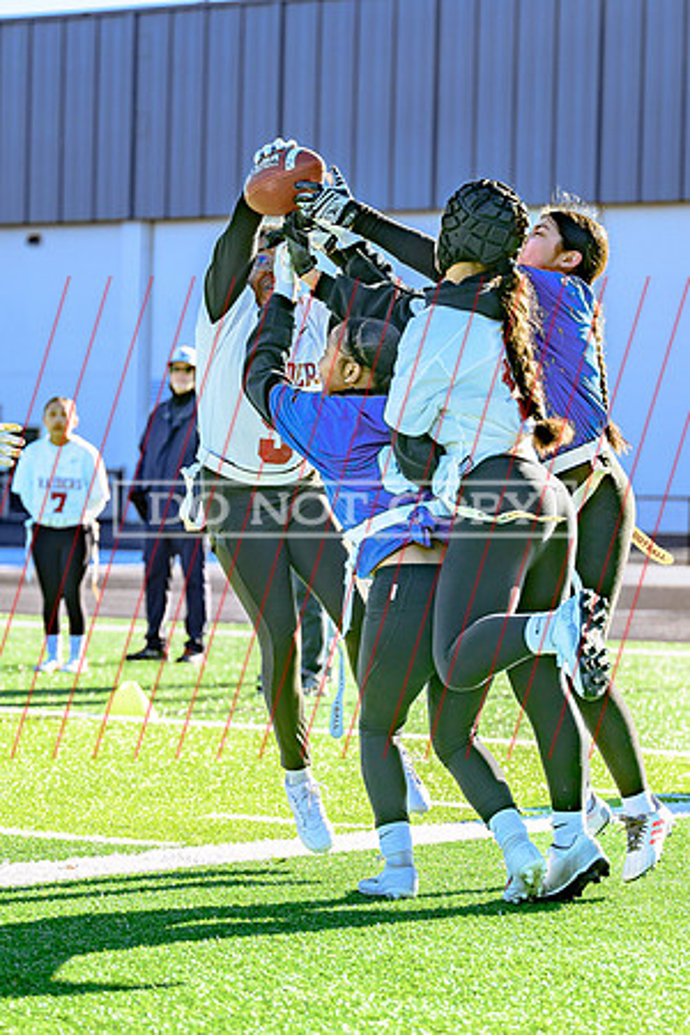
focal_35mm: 133
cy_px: 621
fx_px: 3827
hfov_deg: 10.3
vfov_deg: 15.4
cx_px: 306
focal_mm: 70
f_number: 2.8
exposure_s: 1/1000
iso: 125
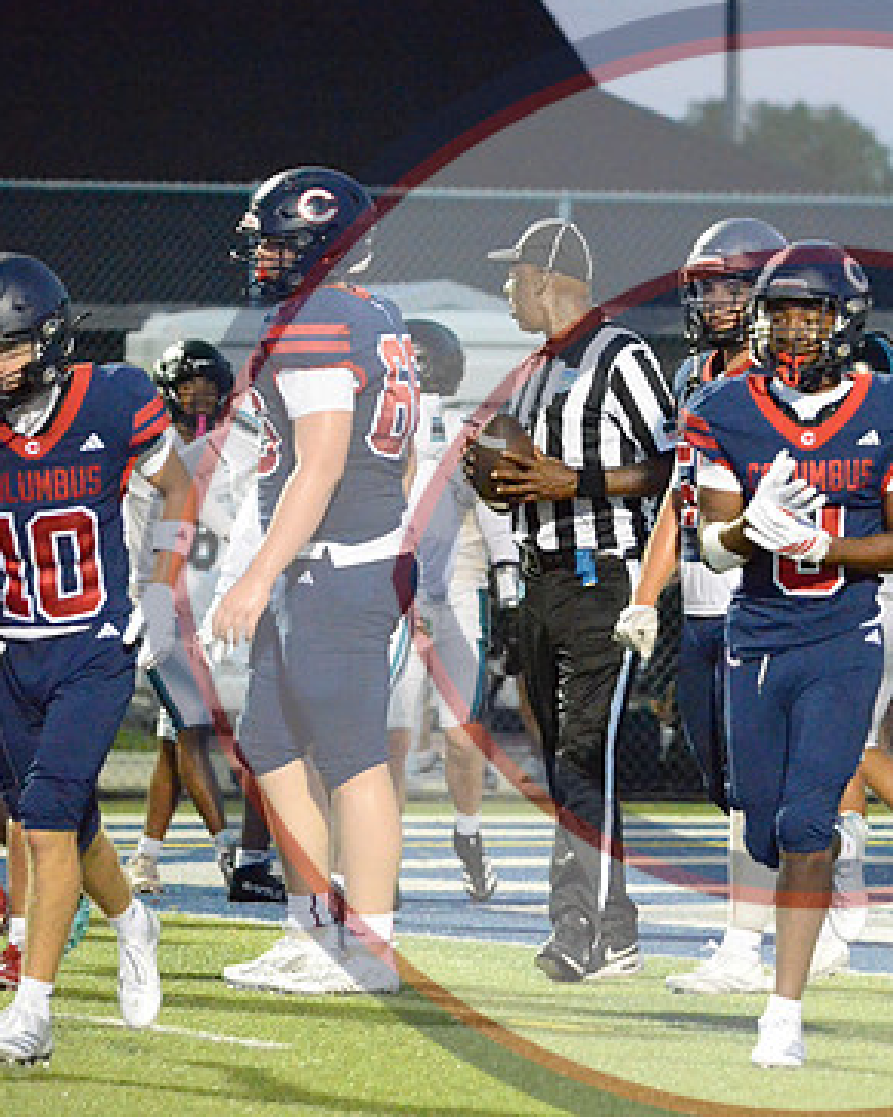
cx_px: 807
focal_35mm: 381
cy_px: 577
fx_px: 12592
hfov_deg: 4.1
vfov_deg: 5.1
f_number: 5
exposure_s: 1/250
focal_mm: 170
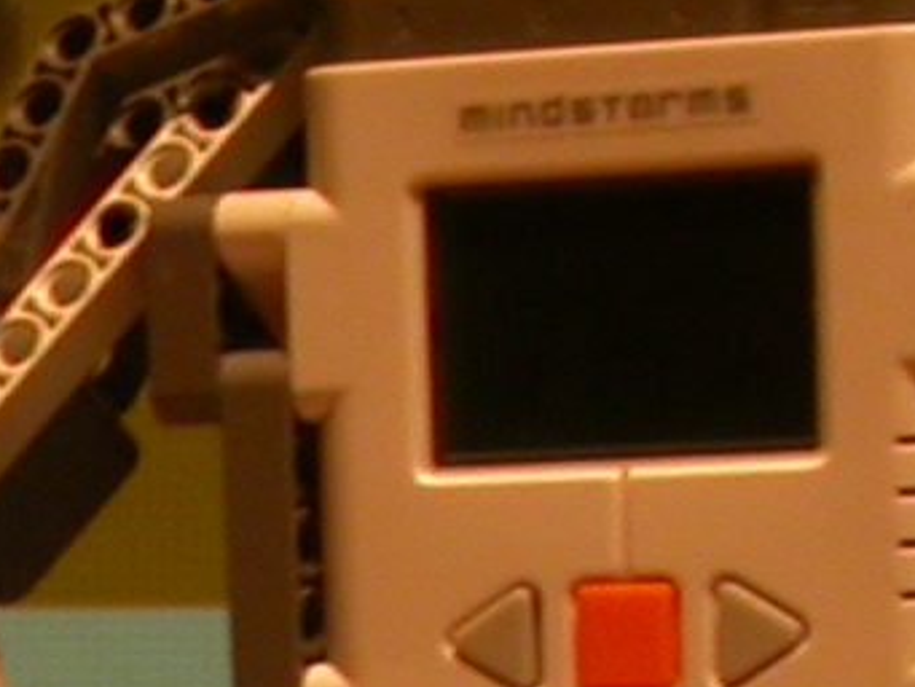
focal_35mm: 340
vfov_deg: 4.3
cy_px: 1202
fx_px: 8990
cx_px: -746
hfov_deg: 5.7
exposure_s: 1/41.5
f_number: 2.9
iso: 100
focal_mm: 10.6
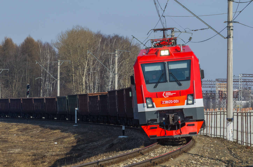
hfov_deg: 8.3
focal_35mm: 248
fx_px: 1736
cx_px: 126
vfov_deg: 5.5
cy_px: 84
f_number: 10
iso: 320
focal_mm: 165
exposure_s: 1/640
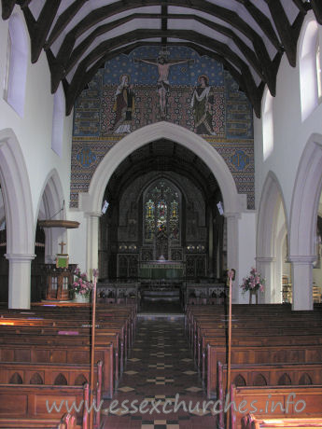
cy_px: 214
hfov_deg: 40.7
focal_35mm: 35
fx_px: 434
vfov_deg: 52.6
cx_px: 161
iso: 200
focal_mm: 8.9
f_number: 2.8
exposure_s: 1/60.1
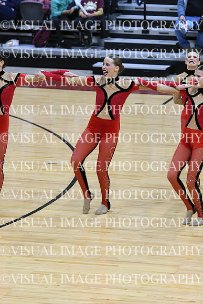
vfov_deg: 10.2
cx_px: 102
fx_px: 1707
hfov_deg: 6.8
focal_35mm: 202
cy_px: 152
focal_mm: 135
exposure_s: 1/400
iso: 3200
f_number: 2.8
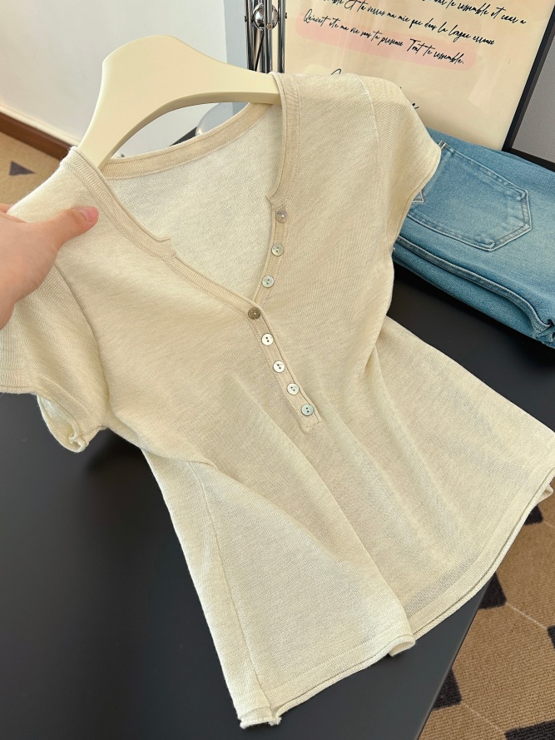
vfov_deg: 65.3
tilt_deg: -52.6
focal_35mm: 27
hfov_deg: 51.4
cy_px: 358
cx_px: 285
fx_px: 577
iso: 160
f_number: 1.78
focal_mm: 6.86
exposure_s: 1/121
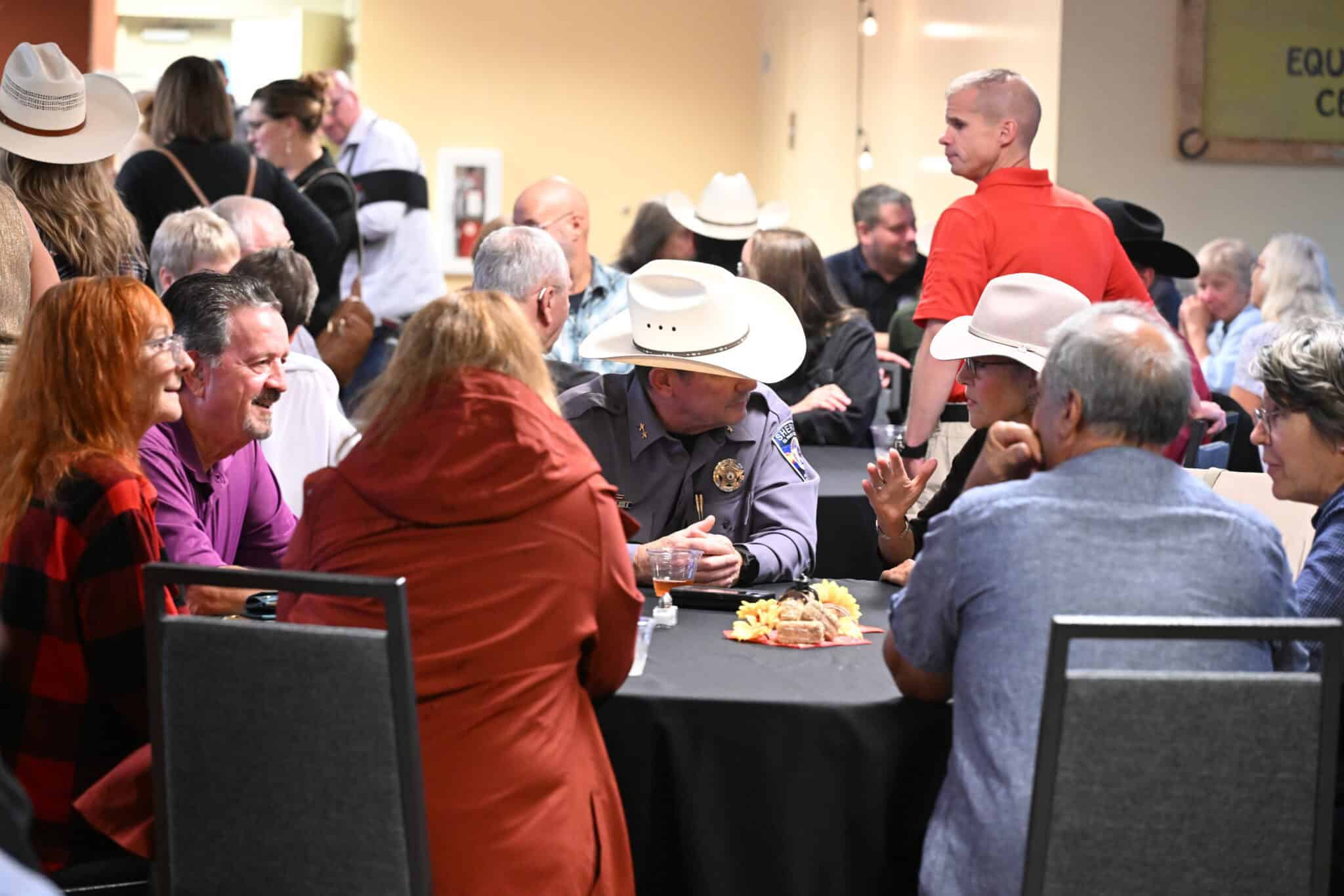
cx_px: 672
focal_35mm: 120
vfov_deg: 11.4
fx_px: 4479
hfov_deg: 17.1
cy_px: 448
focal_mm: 120
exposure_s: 1/50
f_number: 5
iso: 5000
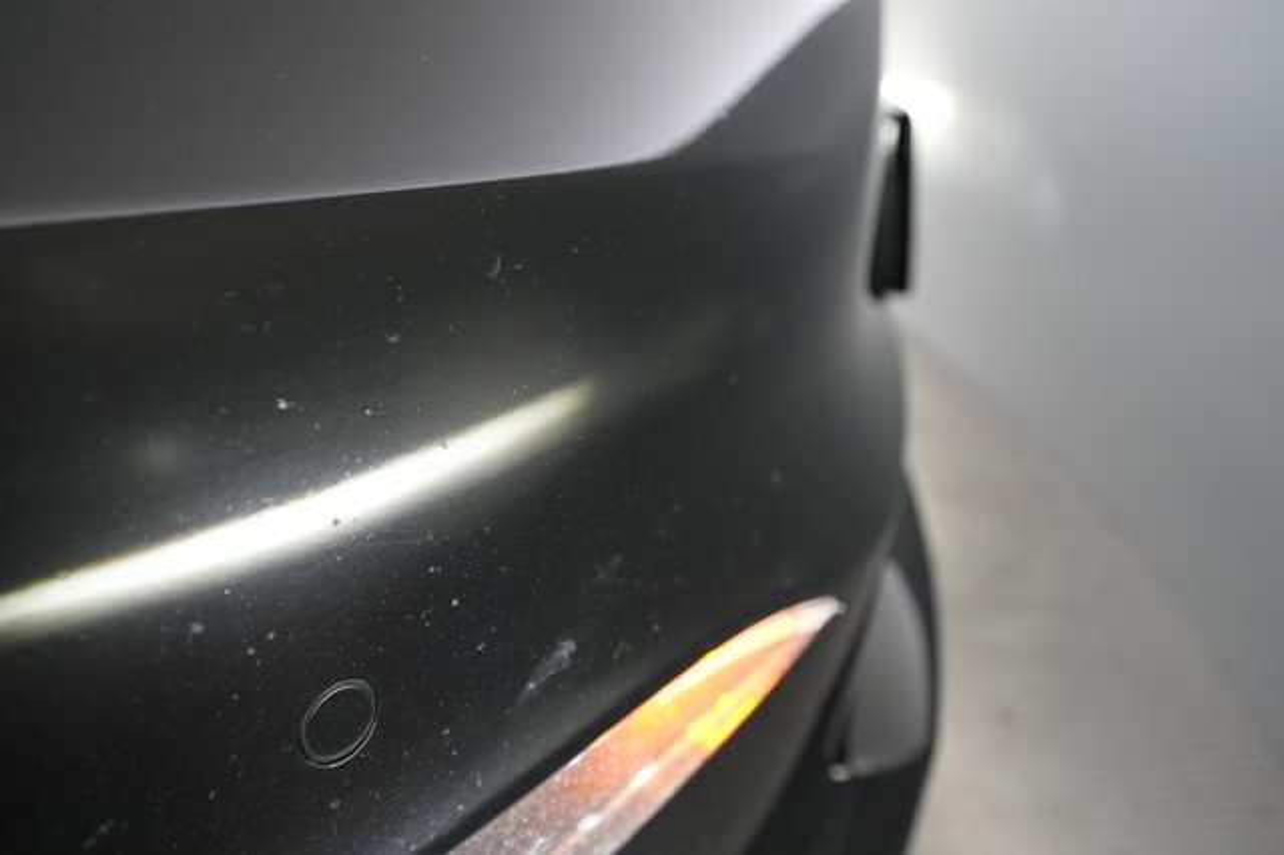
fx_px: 998
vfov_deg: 46.4
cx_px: 642
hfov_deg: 65.5
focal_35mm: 28
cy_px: 428
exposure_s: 1/100
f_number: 4.5
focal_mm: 28
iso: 2500
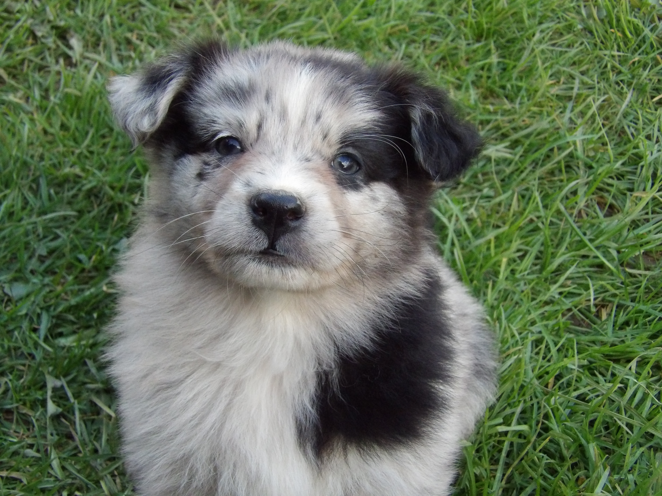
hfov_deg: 31.2
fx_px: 1186
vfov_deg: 23.7
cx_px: 331
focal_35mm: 62
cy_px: 248
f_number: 4
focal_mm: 11.1
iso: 800
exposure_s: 1/400
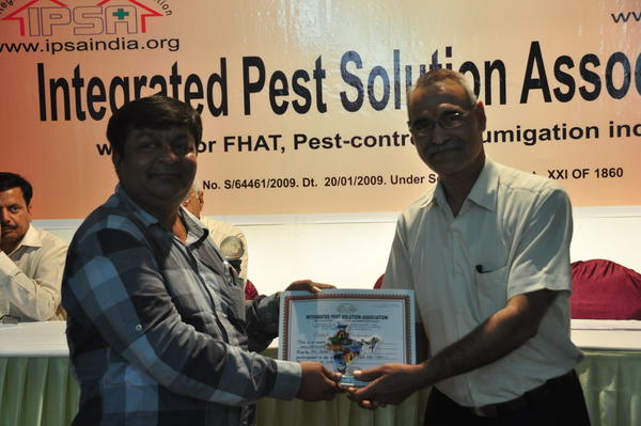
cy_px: 213
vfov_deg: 19.7
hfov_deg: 29.3
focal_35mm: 69
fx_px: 1228
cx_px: 320
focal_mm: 46
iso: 800
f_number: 5
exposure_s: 1/50
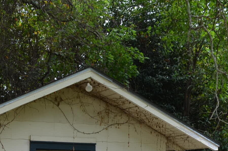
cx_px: 37
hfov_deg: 26.7
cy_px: 205
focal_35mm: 74
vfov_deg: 17.1
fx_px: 468
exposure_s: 1/100
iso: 400
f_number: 5
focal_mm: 18
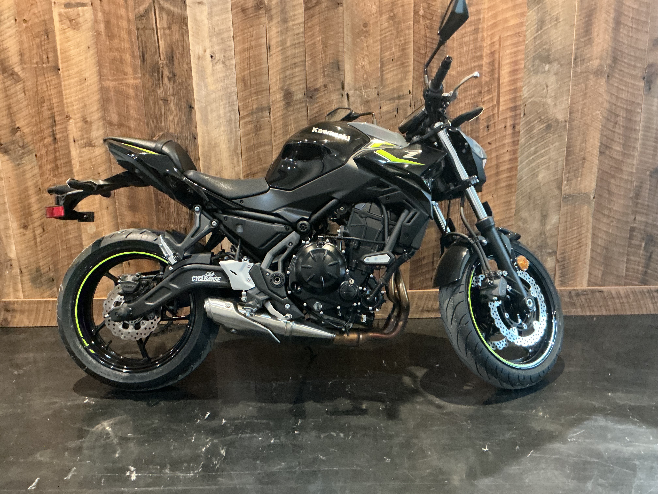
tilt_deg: -14.2
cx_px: 329
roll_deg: -0.1
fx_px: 551
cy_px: 247
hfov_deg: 61.7
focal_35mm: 29
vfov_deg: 48.2
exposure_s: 1/30
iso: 500
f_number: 1.8
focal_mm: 3
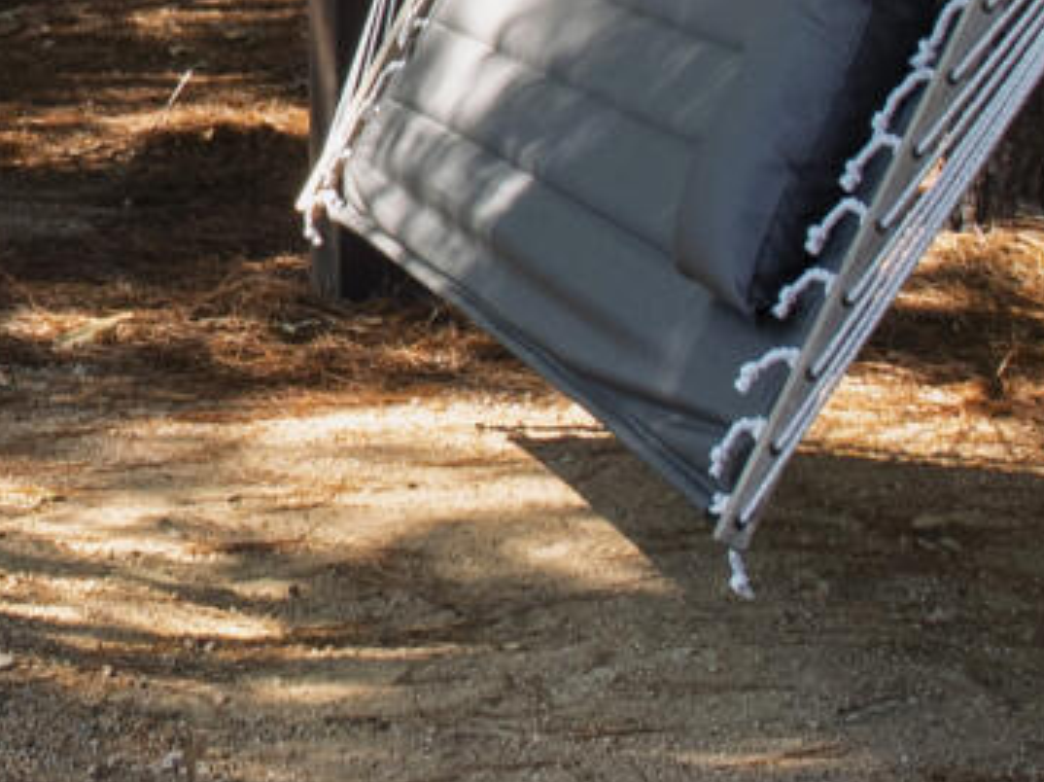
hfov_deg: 15.1
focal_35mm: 121
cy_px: -426
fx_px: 3647
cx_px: -516
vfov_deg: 11.7
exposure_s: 1/50
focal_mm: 10
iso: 100
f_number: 8
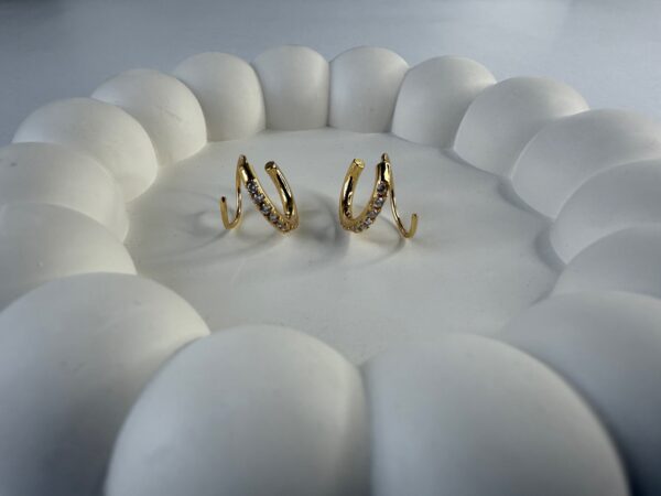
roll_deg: -0.2
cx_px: 330
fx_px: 458
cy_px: 248
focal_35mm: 24
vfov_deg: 56.8
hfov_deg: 71.6
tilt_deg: -38.2
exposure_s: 1/99
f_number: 2.2
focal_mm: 2.22
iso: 50
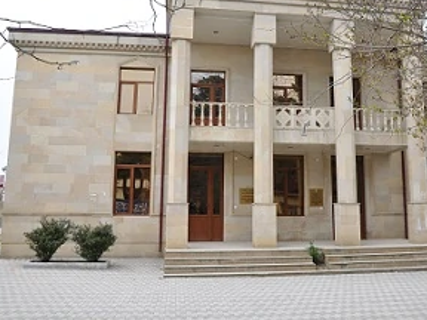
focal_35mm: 36
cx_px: 264
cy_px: 127
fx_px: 444
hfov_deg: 50.9
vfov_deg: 39.5
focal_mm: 18
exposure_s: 1/200
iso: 320
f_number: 11
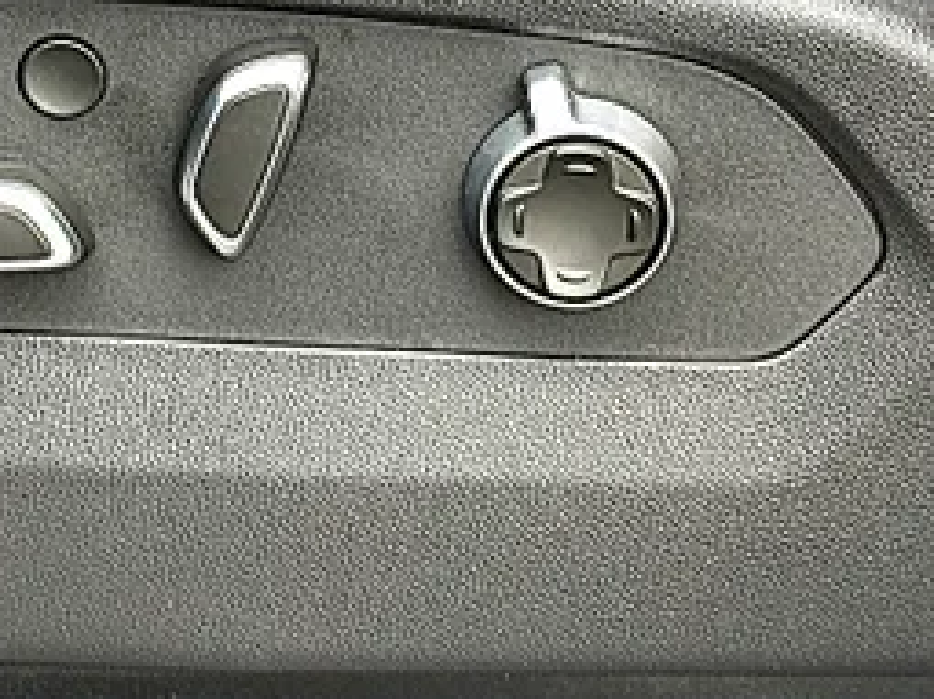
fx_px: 3560
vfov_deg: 11.1
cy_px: 31
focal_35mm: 132
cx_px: 271
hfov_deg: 14.9
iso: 64
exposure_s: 1/121
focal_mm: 6.86
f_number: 1.78
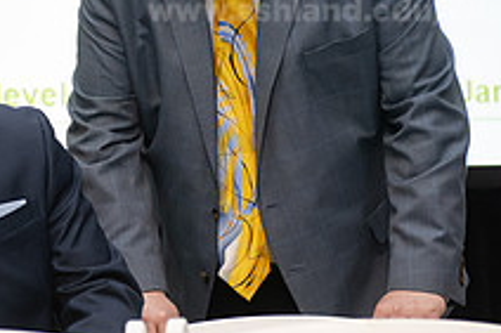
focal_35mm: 159
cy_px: 60
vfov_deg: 8.6
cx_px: 40
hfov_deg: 12.8
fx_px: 2211
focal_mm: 58
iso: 1600
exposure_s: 1/160
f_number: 4
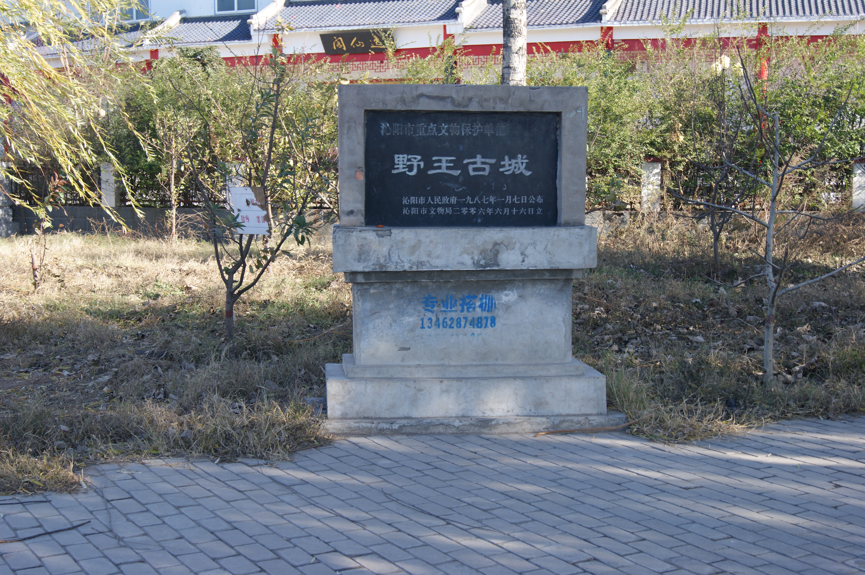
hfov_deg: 37.9
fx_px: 1261
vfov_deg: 25.7
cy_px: 288
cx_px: 432
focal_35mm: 52
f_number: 8
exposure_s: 1/60
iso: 100
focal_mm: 35
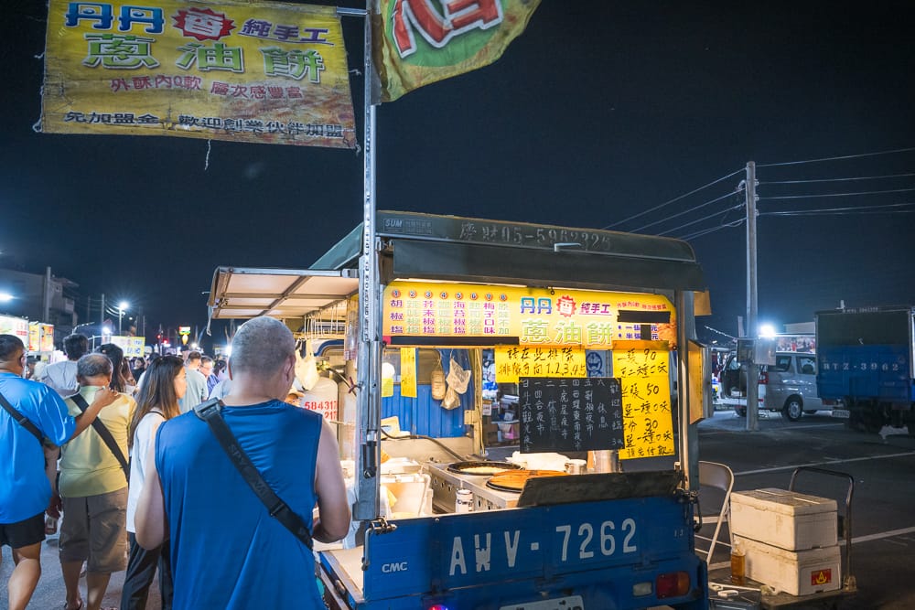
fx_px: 639
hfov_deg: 71.2
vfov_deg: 51.0
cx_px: 458
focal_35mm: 25
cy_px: 305
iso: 2000
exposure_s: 1/100
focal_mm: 24
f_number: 4
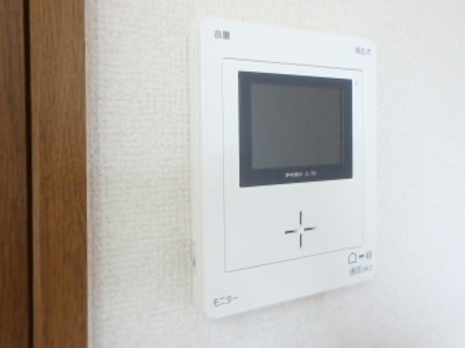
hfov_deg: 63.0
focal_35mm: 28
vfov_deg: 49.5
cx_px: 275
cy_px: 145
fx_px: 376
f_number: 3.5
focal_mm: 3.7
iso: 800
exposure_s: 1/60
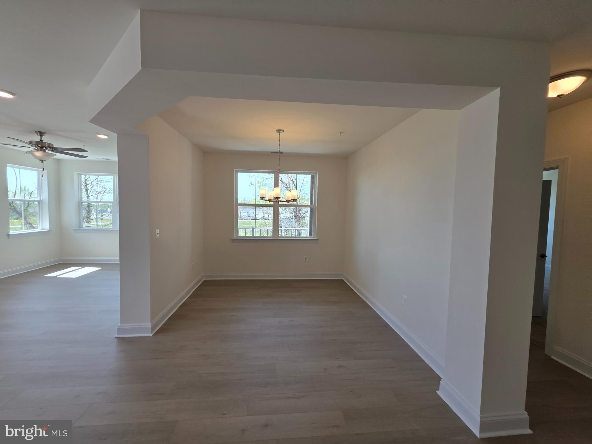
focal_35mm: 13
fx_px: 222
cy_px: 222
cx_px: 296
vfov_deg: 89.9
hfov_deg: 106.2
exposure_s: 1/120
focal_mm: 2.2
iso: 25
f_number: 1.9
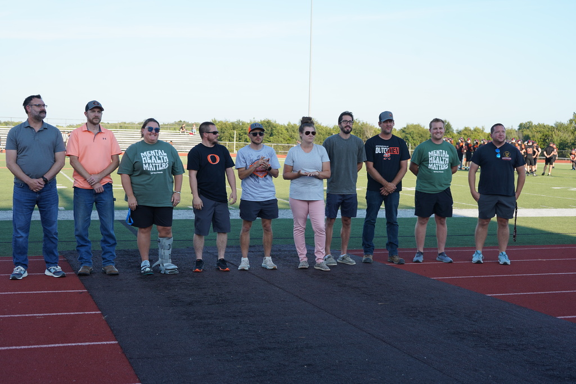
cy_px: 192
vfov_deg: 28.7
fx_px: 752
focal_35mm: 47
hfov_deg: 41.9
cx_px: 288
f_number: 4.5
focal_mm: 47
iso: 100
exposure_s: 1/250
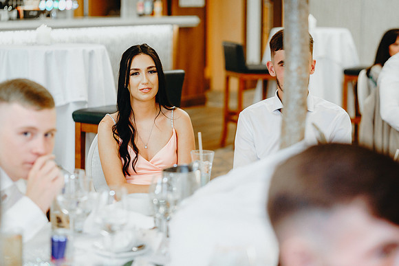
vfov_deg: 16.1
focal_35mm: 85
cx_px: 200
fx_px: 942
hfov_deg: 23.9
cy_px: 133
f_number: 2.8
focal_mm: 85
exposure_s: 1/125
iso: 2000
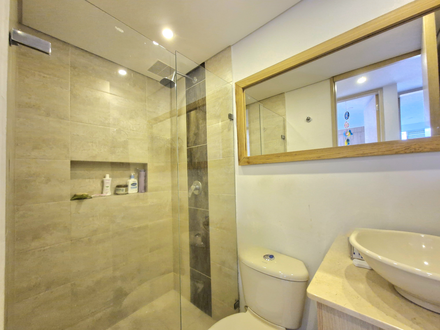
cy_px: 165
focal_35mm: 13
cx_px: 220
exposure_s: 1/30
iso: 500
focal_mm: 1.74
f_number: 2.2
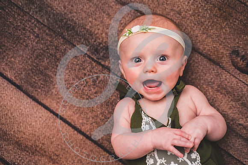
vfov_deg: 27.0
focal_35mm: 50
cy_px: 82
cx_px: 124
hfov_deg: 39.6
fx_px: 345
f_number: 2.8
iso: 250
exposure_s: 1/320
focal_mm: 50
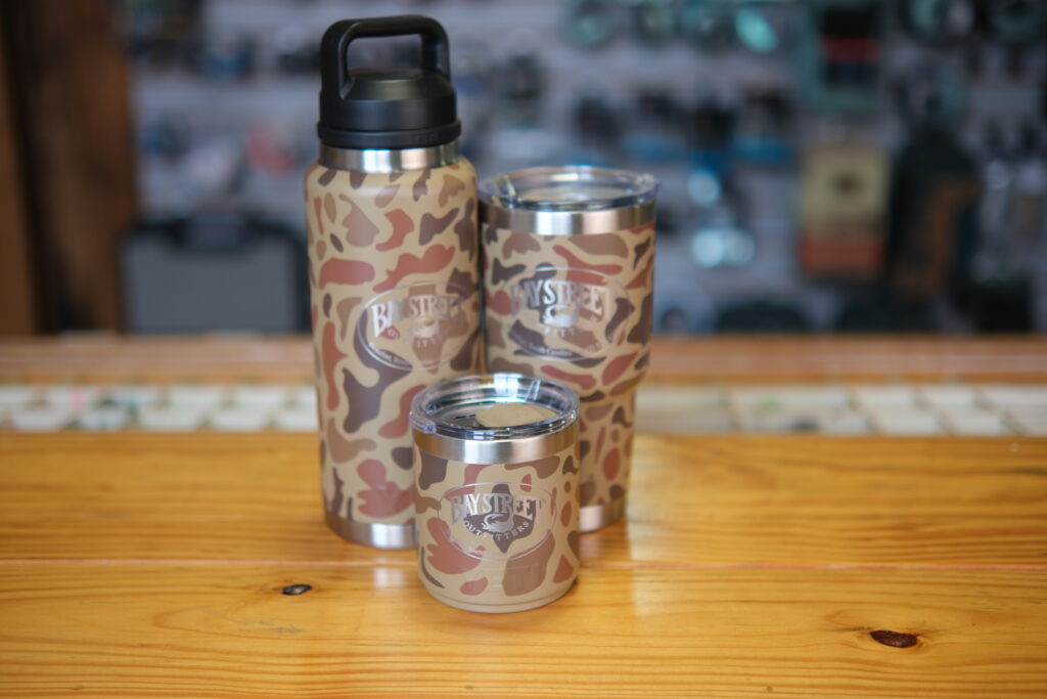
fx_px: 1454
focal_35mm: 50
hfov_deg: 39.6
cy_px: 350
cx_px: 524
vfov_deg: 27.0
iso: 125
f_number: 1.4
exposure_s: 1/250
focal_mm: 33
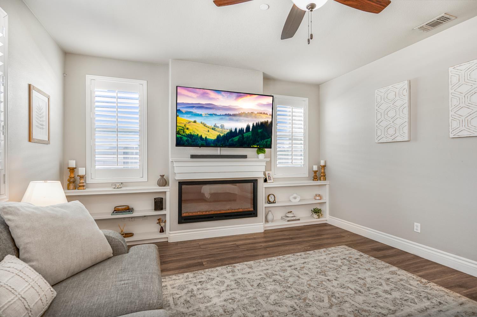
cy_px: 158
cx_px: 238
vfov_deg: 68.8
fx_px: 232
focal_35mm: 18
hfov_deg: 91.7
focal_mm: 17.5
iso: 400
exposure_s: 1/60
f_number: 4
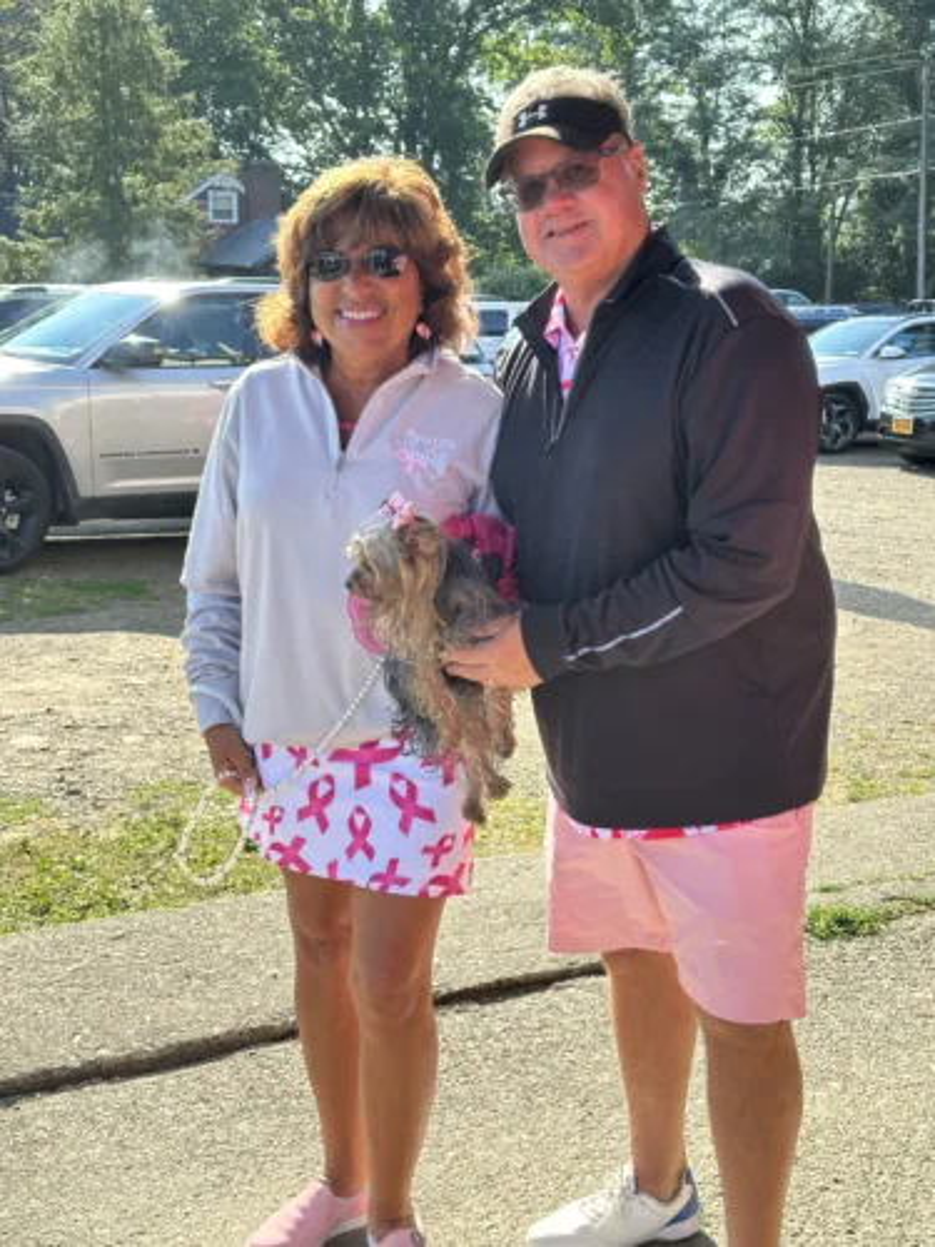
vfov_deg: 39.7
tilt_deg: -11.1
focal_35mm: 48
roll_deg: -1.9
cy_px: 624
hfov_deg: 30.3
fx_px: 1729
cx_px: 468
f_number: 1.78
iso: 64
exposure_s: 1/911
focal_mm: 6.86
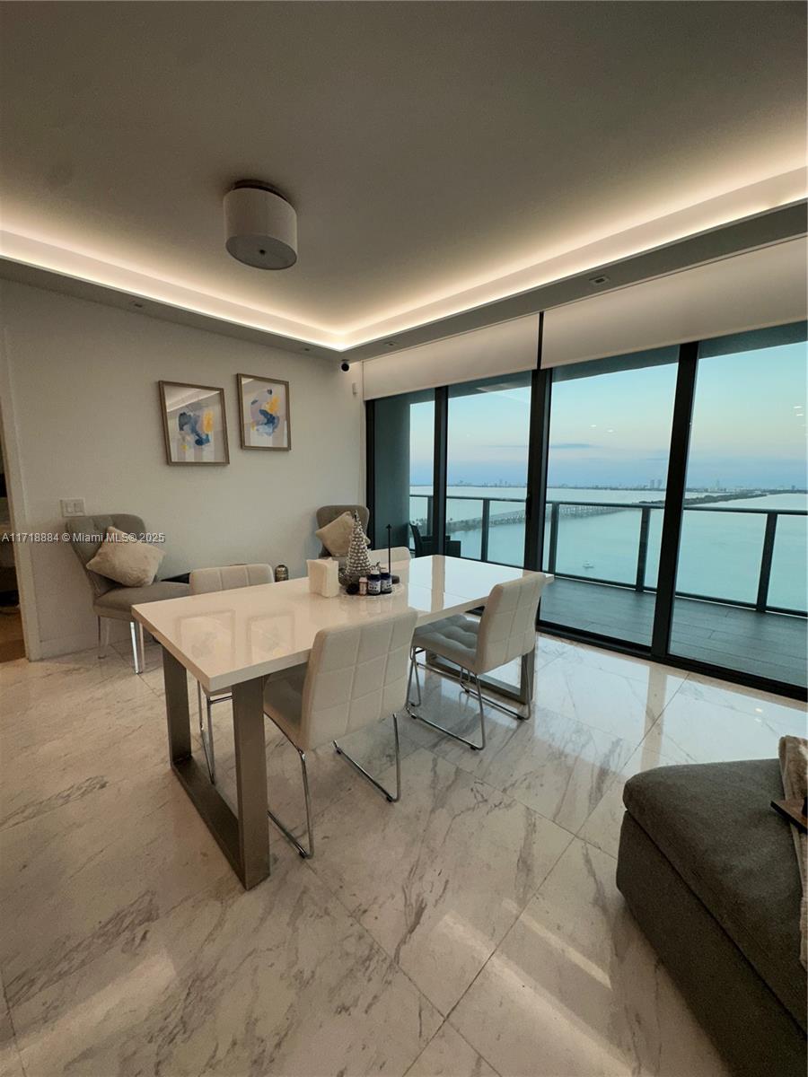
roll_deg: -1.8
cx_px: 404
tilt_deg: -7.6
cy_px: 538
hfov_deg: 85.7
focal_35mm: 14
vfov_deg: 102.1
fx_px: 436
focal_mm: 2.22
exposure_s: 1/120
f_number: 2.2
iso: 64
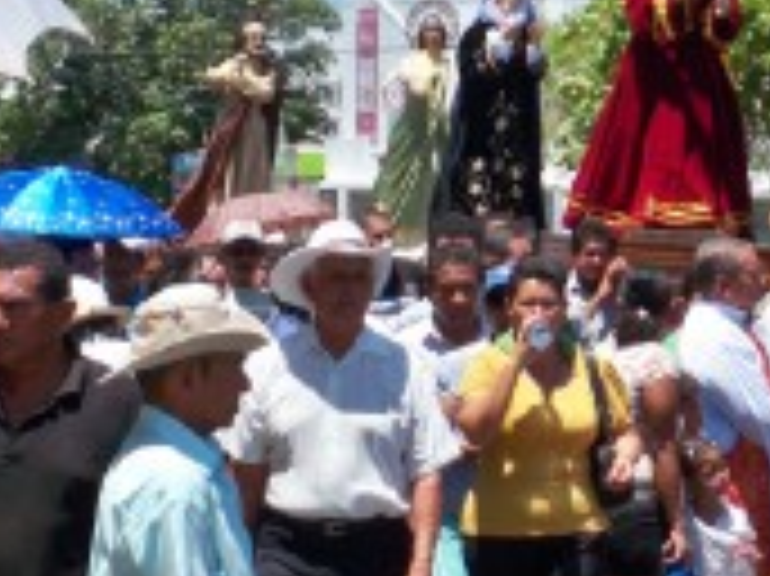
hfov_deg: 8.0
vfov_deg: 6.0
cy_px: -36
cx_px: 657
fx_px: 5468
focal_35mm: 246
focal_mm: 18.8
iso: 64
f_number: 5.7
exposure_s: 1/250
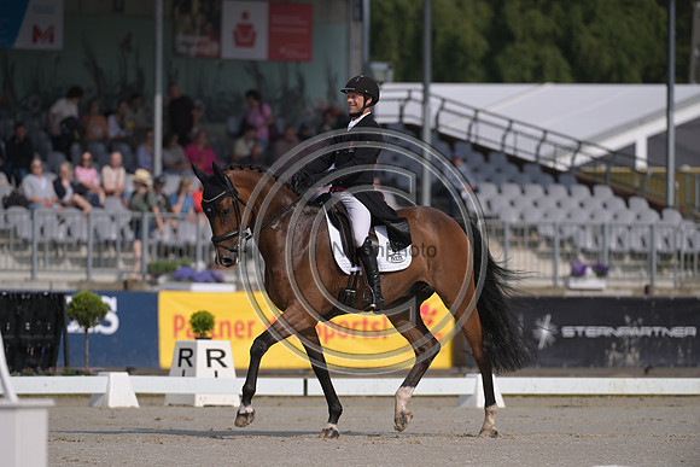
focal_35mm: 350
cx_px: 350
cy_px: 234
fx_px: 6807
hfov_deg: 5.9
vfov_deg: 3.9
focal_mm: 350
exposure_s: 1/1250
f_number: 5
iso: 125
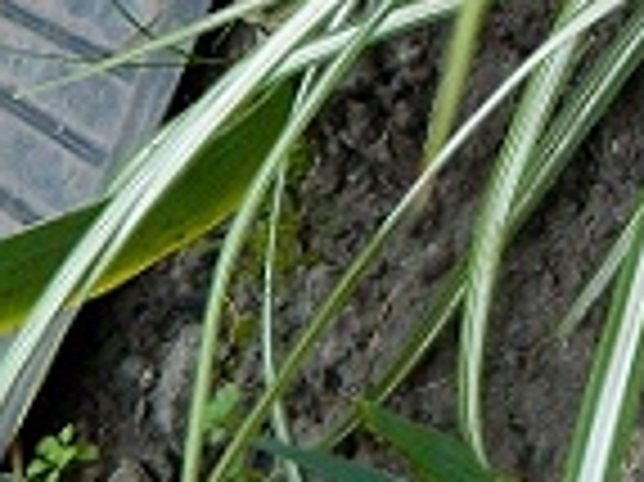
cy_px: -268
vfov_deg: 15.8
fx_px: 1580
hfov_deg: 20.3
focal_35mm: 85
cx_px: 914
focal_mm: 4.5
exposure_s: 1/640
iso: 400
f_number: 3.1
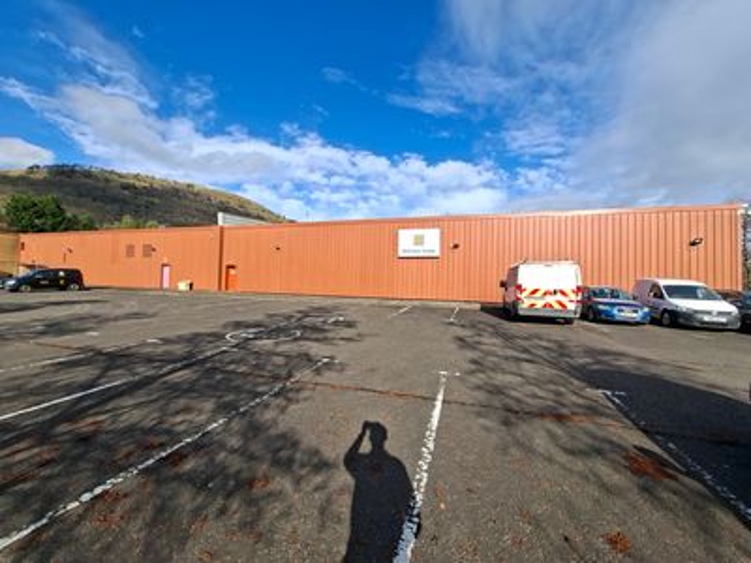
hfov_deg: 106.2
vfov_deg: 89.9
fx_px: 282
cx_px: 376
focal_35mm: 13
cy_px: 282
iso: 40
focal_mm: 1.74
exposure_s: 1/866
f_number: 2.2
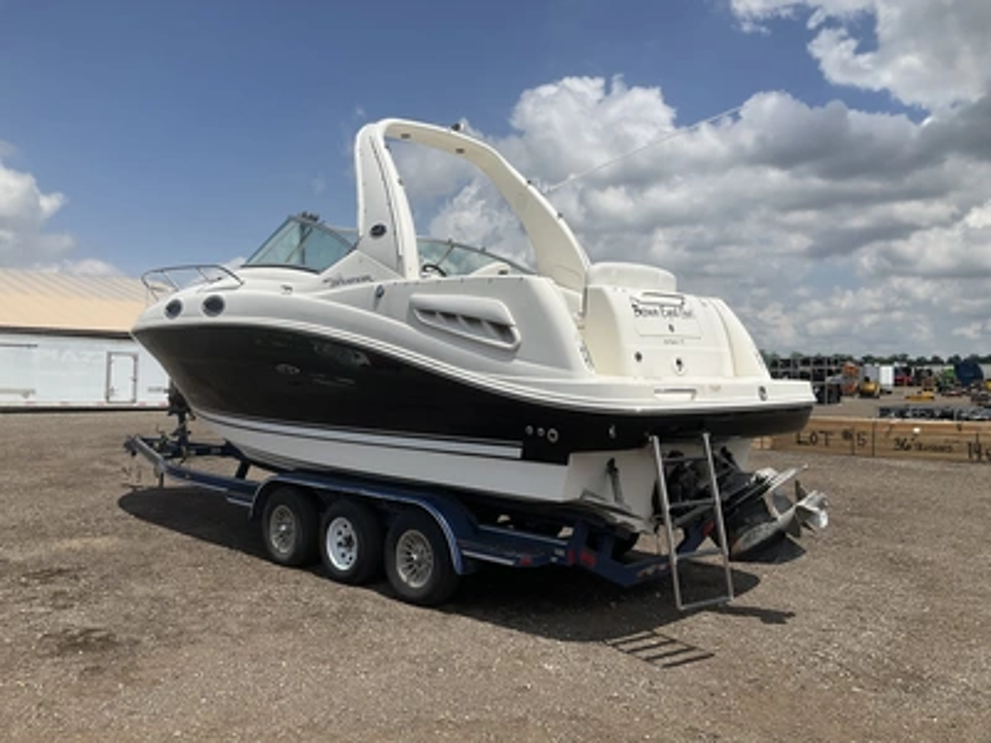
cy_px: 372
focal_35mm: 29
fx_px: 830
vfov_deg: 48.2
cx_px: 496
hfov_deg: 61.7
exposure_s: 1/4065
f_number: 1.8
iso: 25
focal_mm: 3
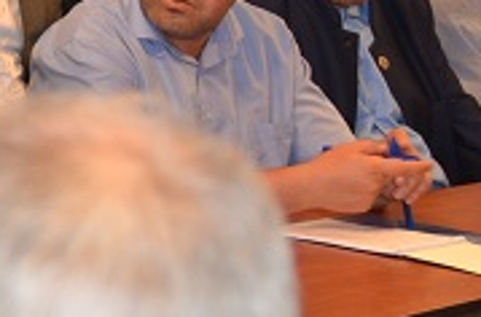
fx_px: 2144
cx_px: -591
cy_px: -133
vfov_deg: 8.3
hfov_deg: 11.2
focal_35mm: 161
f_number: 2.8
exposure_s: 1/60
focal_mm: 24
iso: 800
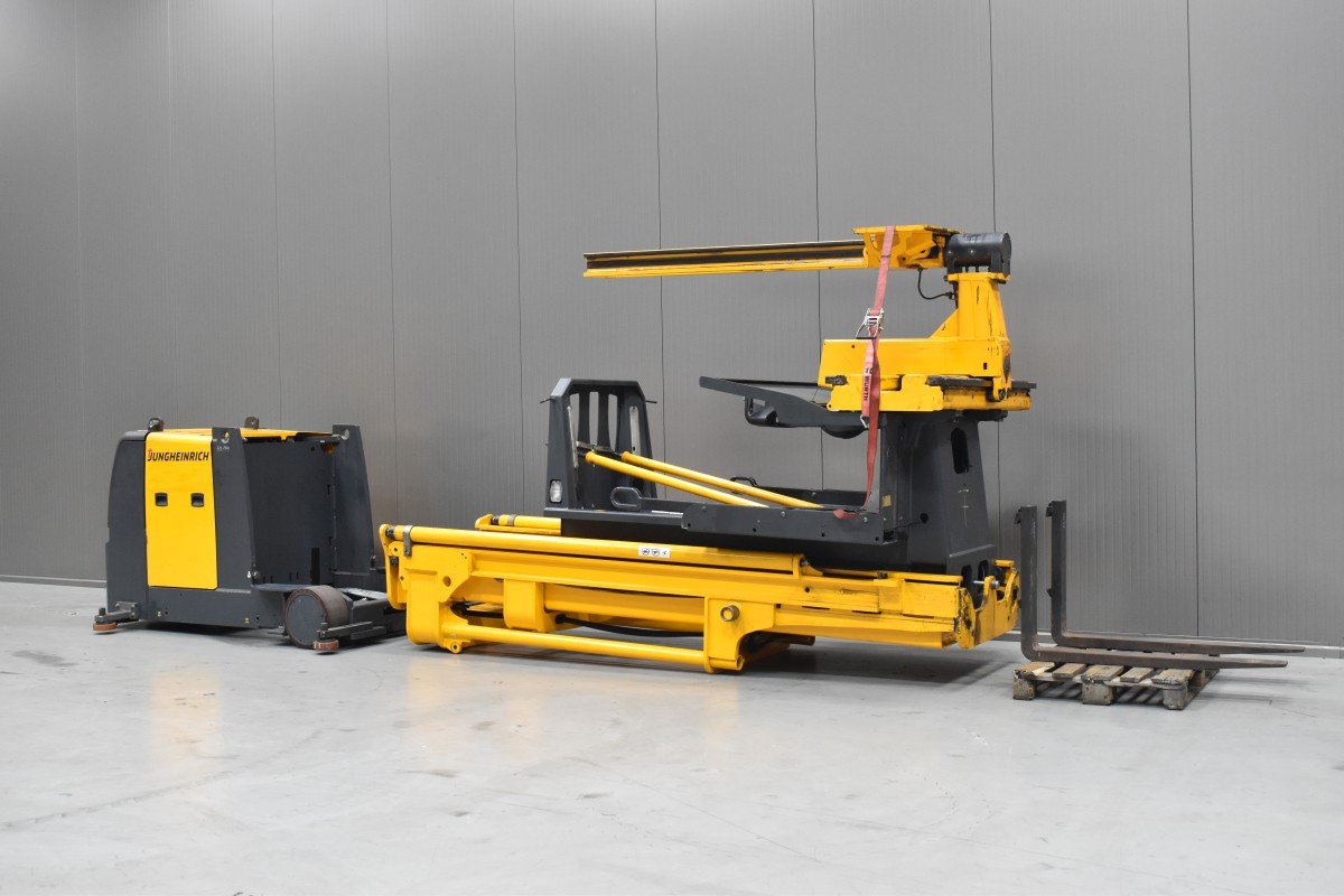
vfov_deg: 34.2
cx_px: 672
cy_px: 448
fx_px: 1456
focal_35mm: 39
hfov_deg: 49.6
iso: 1600
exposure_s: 1/40
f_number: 5.6
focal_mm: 26
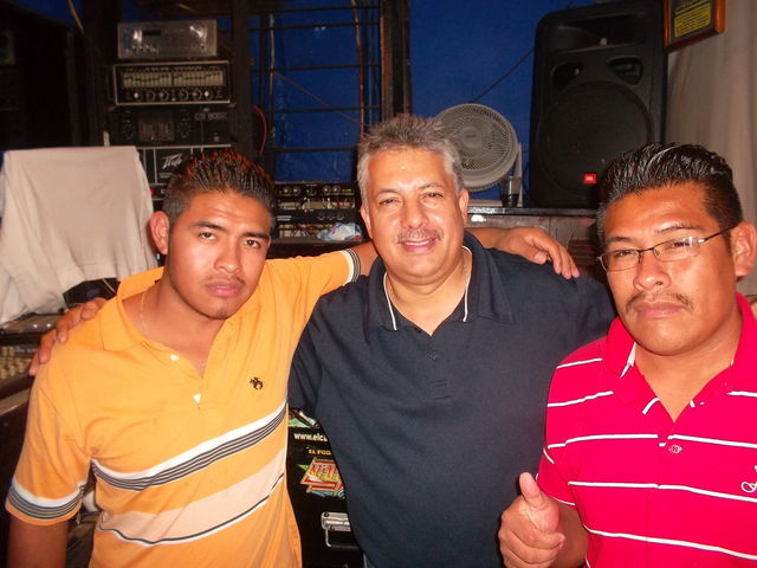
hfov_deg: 63.4
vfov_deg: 49.7
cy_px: 284
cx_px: 378
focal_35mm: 28
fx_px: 612
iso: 200
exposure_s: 1/45
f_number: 3.3
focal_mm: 4.1
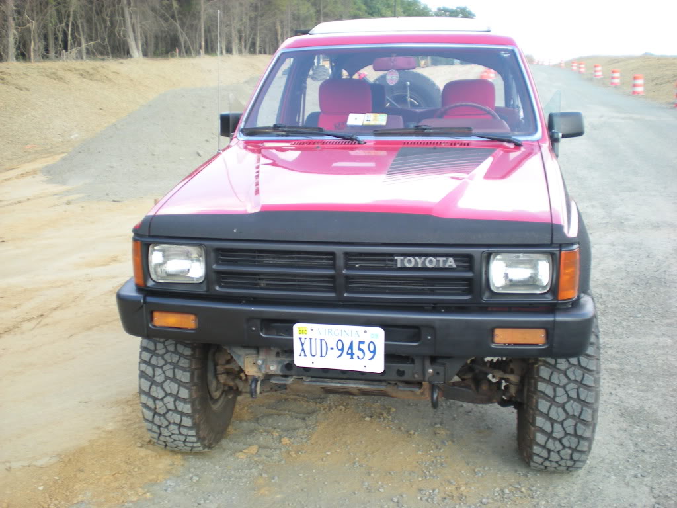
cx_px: 338
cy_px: 254
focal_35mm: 44
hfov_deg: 42.9
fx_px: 861
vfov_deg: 32.9
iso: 98
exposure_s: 1/138
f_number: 3.5
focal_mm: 7.4
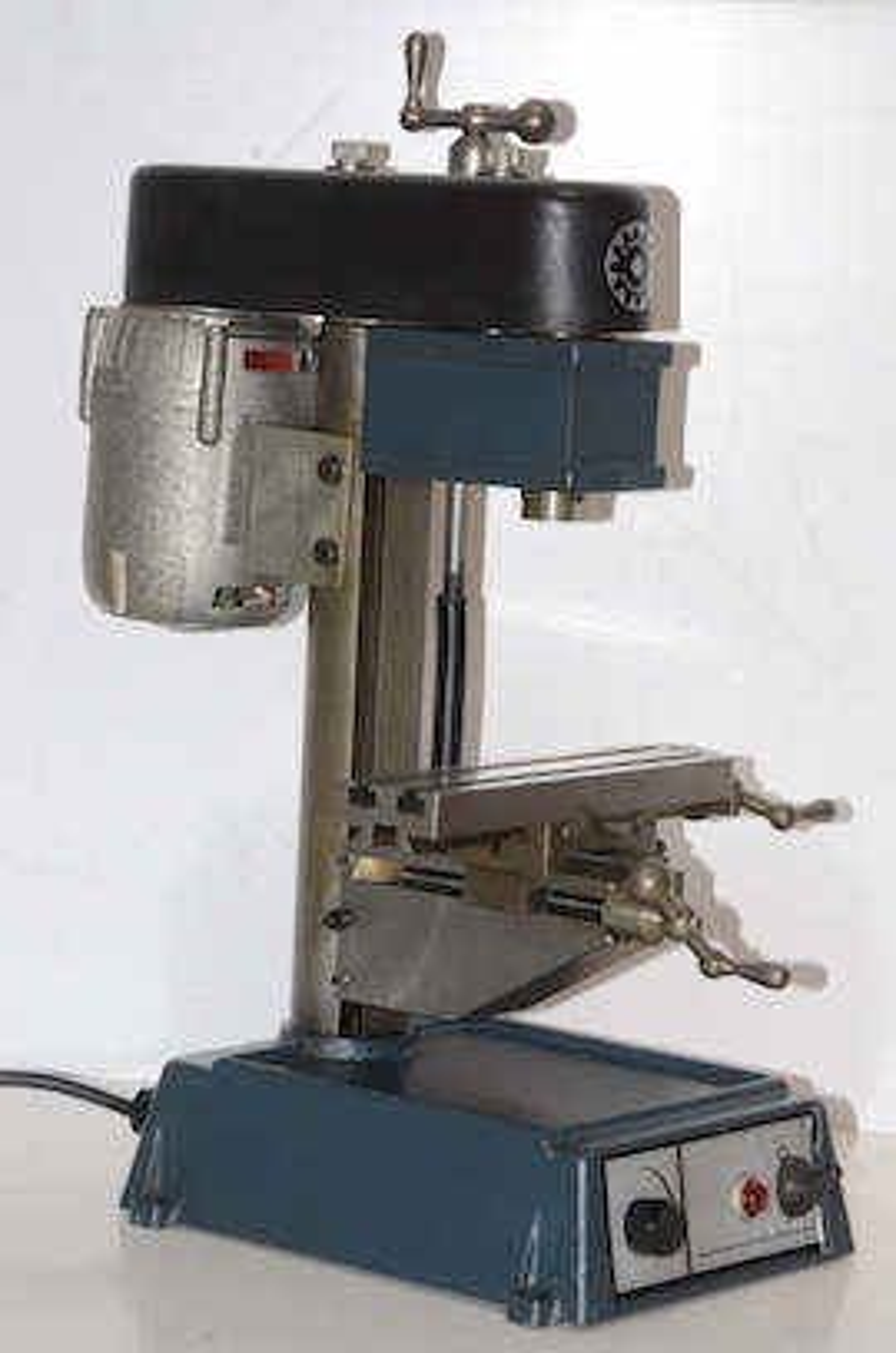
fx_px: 4503
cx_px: 448
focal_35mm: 120
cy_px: 676
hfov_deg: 11.4
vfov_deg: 17.1
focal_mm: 80
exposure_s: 1/60
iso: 800
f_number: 14
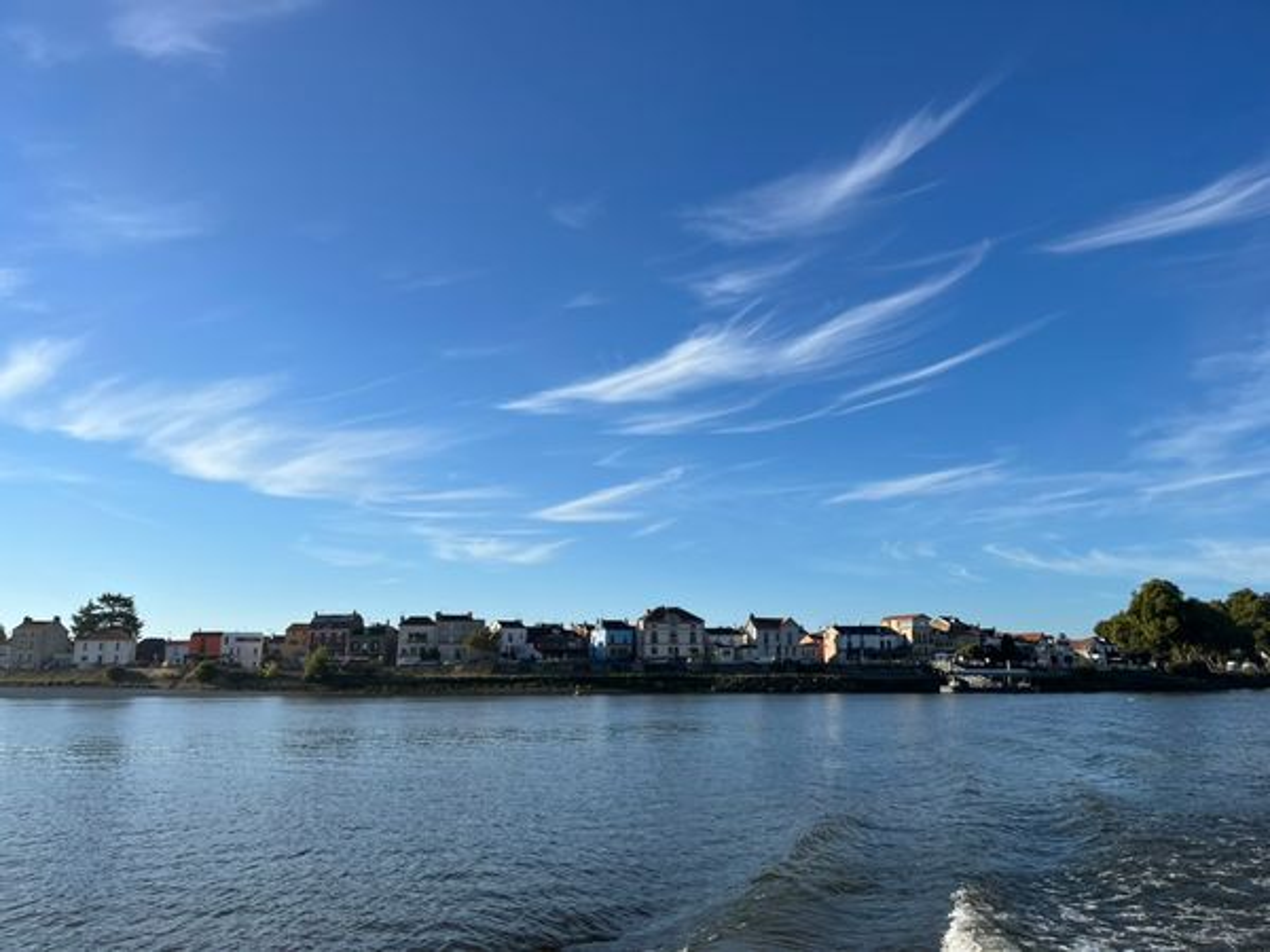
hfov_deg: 67.3
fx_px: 954
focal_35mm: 26
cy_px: 476
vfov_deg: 53.1
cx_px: 635
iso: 50
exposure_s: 1/4016
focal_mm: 5.1
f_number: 1.6
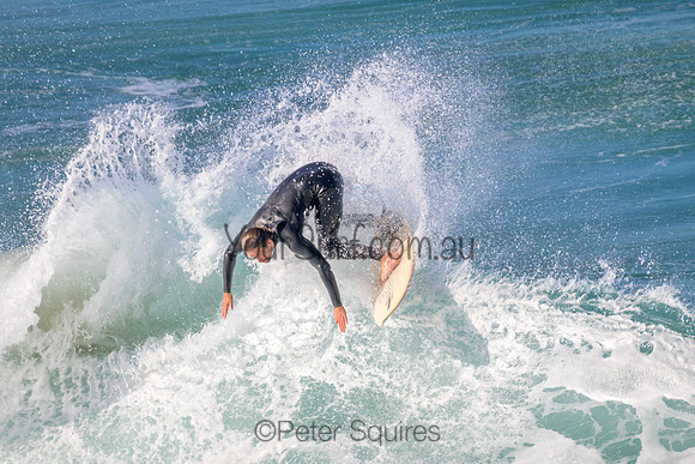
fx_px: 17819
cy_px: 268
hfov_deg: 2.2
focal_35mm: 923
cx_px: 401
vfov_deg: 1.5
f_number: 11
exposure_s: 1/2000
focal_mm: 800
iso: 800
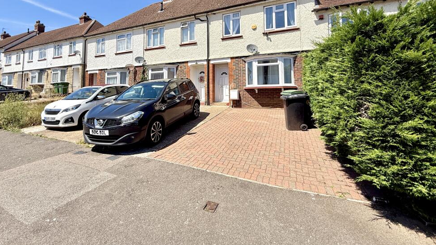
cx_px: 211
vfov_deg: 65.6
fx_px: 185
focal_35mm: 16
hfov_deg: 99.3
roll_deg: +0.3
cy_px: 86
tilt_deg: +4.0
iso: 50
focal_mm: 2.22
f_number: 2.2
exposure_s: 1/1368
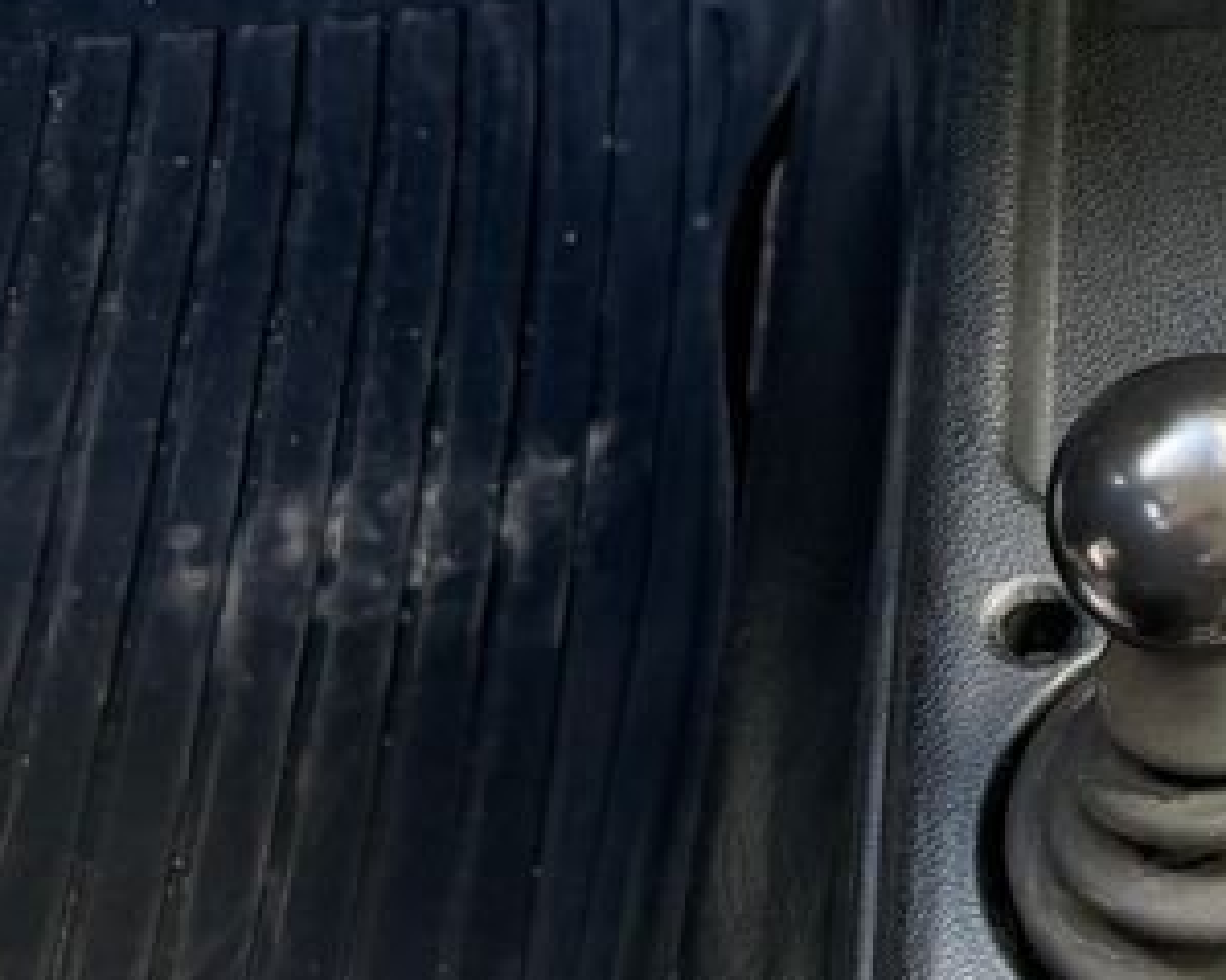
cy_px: 287
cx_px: 1931
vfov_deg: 17.6
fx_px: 3156
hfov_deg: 18.9
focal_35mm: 87
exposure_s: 1/146
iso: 125
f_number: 1.6
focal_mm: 5.96
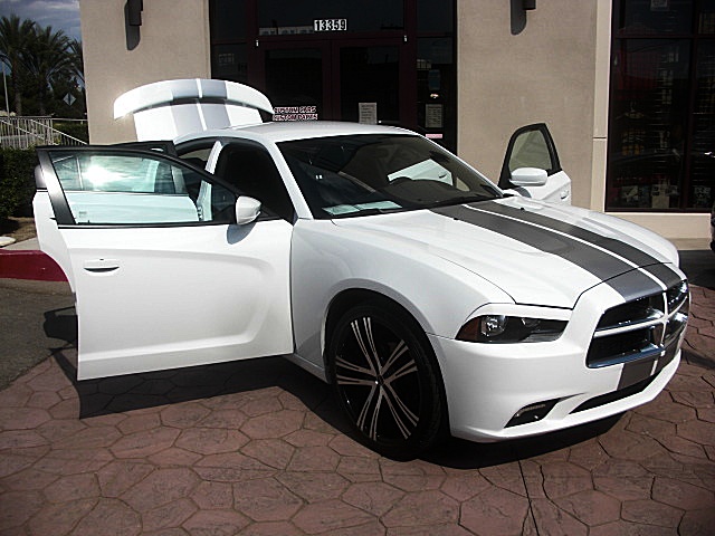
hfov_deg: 51.4
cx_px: 358
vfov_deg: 39.7
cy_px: 268
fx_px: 744
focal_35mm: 36
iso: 50
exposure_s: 1/250
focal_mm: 6.3
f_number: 7.9
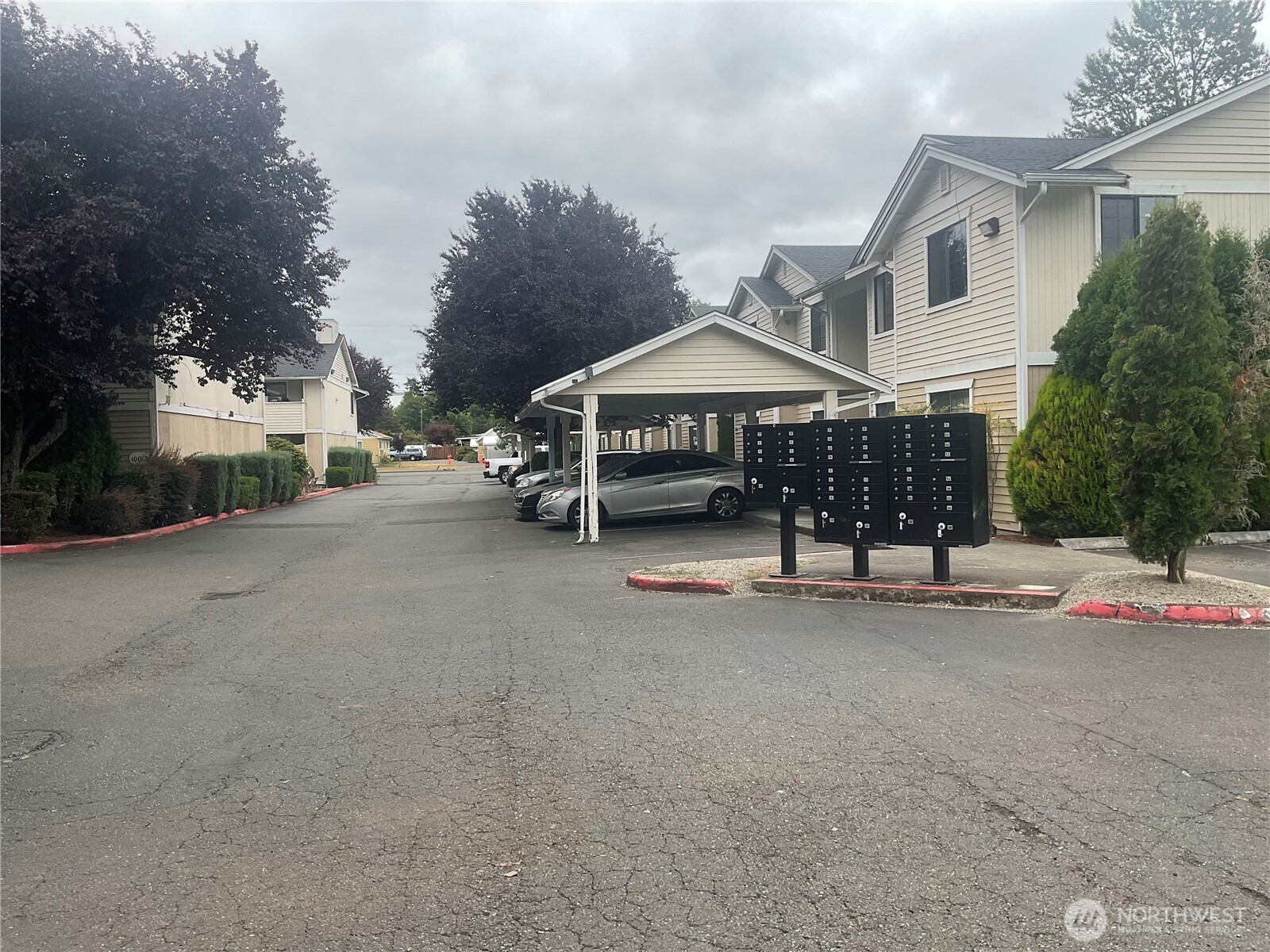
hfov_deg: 61.7
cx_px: 635
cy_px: 476
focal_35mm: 29
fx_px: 1064
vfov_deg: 48.2
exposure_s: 1/1121
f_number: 1.8
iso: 16
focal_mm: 3
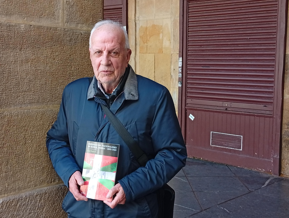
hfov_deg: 36.8
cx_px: 144
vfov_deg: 28.1
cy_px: 109
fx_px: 435
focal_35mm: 52
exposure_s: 1/50
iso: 99
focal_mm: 3.96
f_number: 1.8
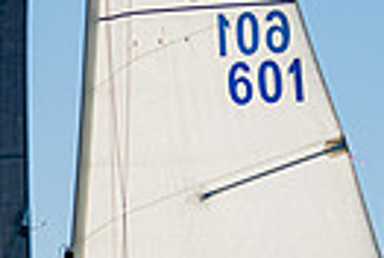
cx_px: -32
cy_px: 672
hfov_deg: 3.6
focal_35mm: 563
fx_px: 6019
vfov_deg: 2.4
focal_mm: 100
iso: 400
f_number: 5.6
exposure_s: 1/2500
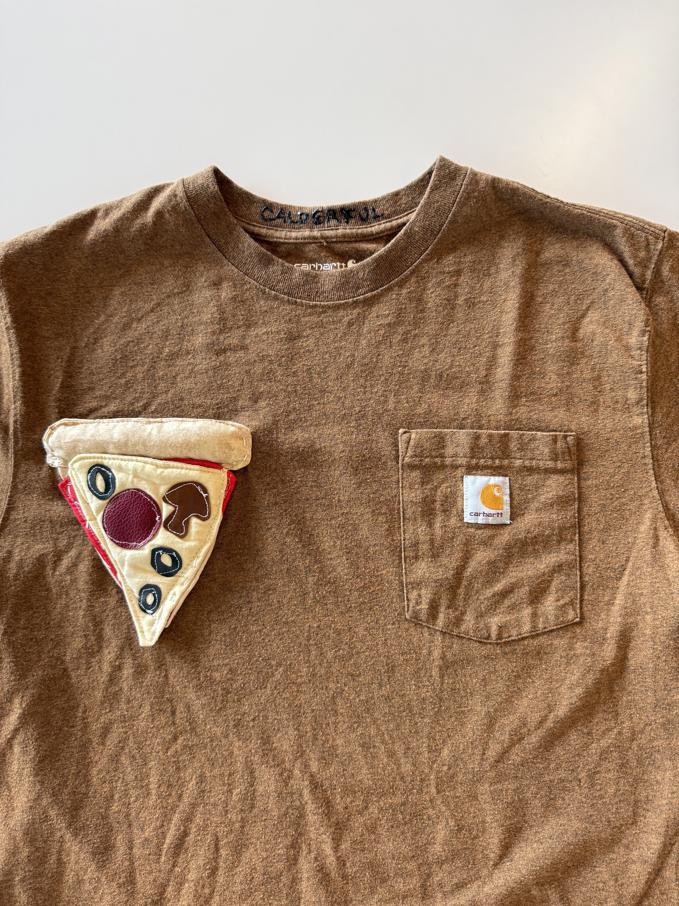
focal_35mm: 24
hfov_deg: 56.8
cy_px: 453
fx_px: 628
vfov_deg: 71.6
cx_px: 340
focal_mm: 6.76
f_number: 1.78
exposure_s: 1/120
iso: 200
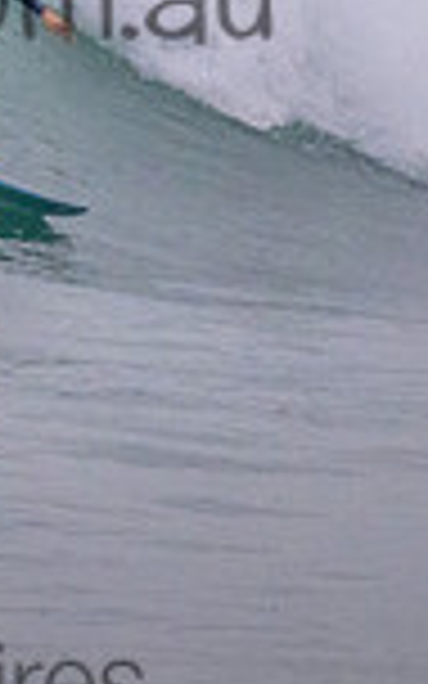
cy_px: -65
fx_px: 58042
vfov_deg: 0.7
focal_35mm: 3110
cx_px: -203
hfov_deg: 0.4
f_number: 11
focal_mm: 800
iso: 6400
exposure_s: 1/1250
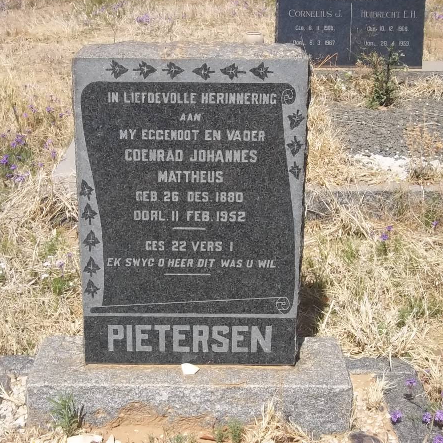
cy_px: 218
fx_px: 869
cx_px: 210
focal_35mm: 60
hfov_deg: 28.6
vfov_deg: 28.6
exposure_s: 1/320
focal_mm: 8.8
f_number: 7
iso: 80
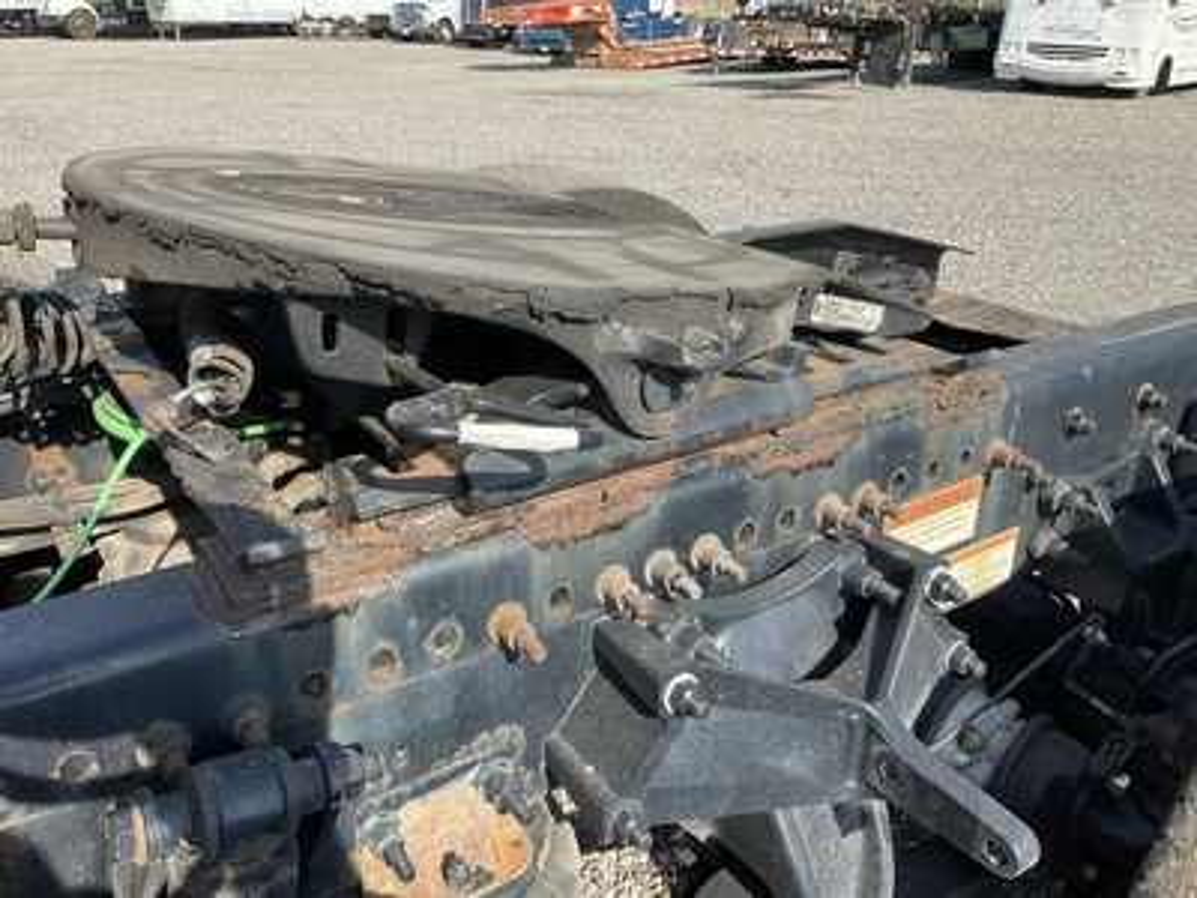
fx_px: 1003
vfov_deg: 48.2
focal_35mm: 29
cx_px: 598
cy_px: 449
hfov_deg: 61.7
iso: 25
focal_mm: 3
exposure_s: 1/599
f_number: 1.8
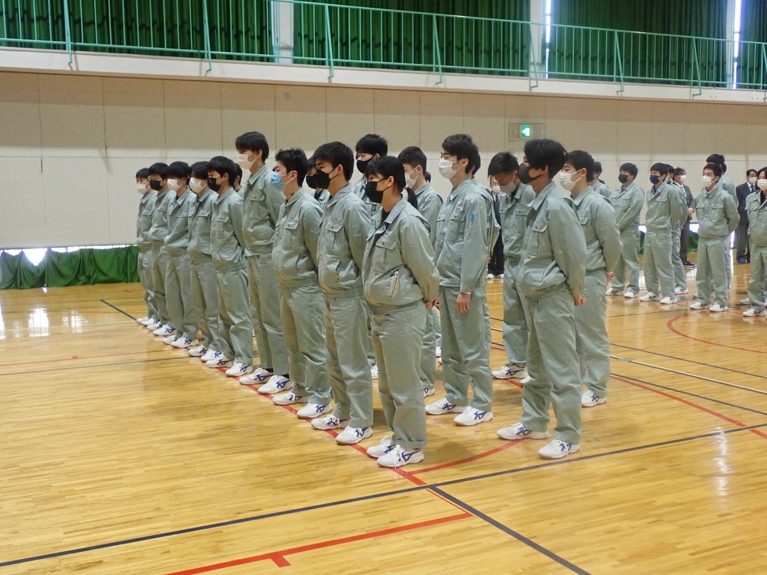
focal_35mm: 40
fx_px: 886
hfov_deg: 46.8
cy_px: 288
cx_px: 384
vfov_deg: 36.0
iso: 400
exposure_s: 1/60
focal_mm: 7.34
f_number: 2.8
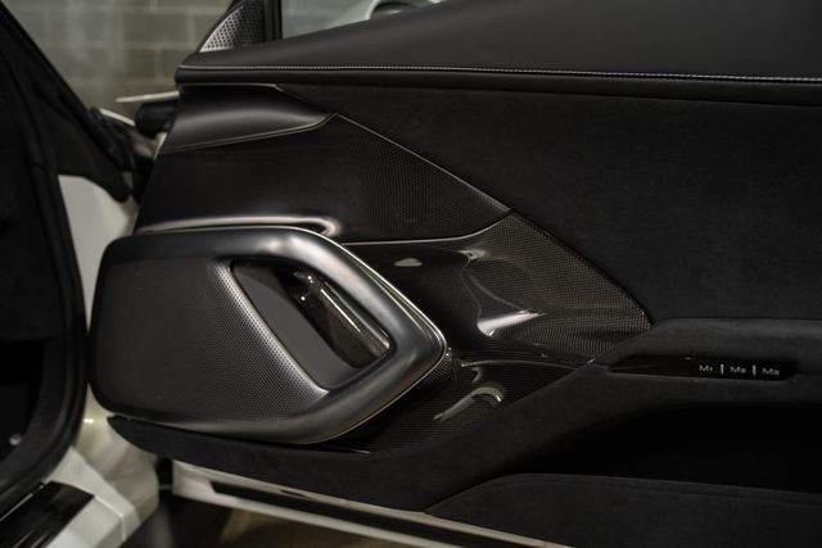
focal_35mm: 29
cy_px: 274
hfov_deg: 63.6
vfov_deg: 45.0
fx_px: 662
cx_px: 411
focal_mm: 29
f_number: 3.5
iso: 640
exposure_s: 1/160
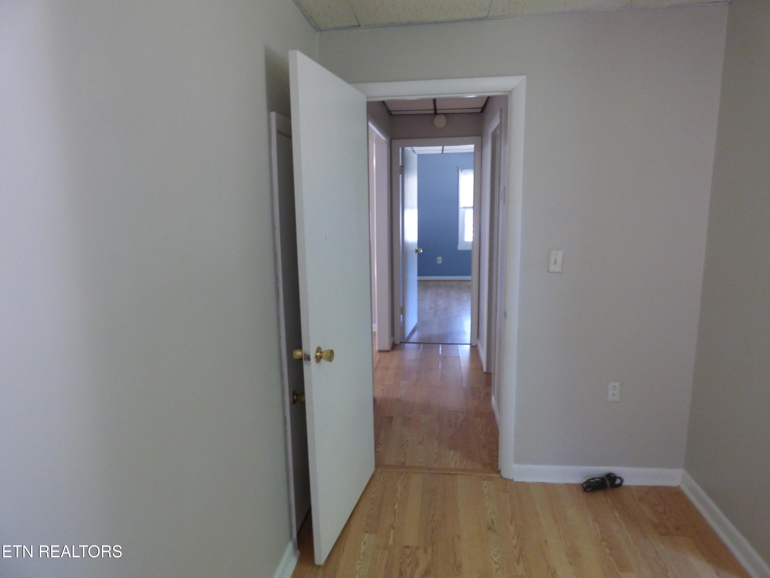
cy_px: 289
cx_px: 385
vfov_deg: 66.0
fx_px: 445
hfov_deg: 81.7
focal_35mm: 20
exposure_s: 1/13
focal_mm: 3.58
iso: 400
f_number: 2.8
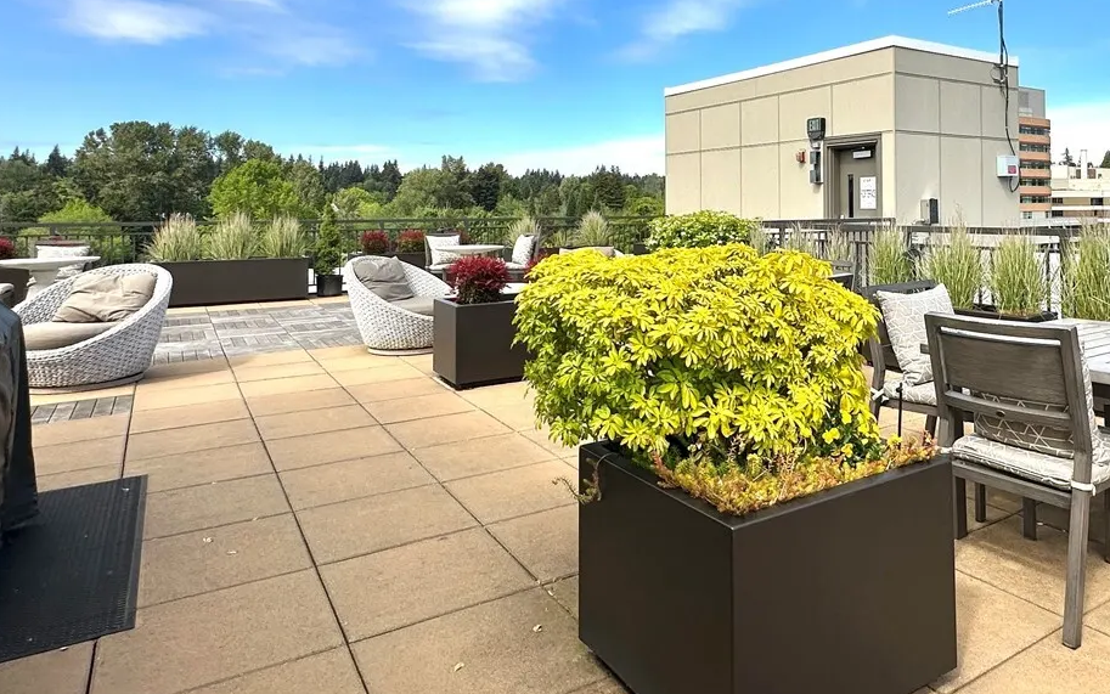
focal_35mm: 26
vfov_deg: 46.2
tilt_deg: +2.0
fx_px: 787
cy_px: 187
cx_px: 723
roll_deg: +0.0
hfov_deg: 68.8
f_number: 2.2
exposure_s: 1/1984
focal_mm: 2.22
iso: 50
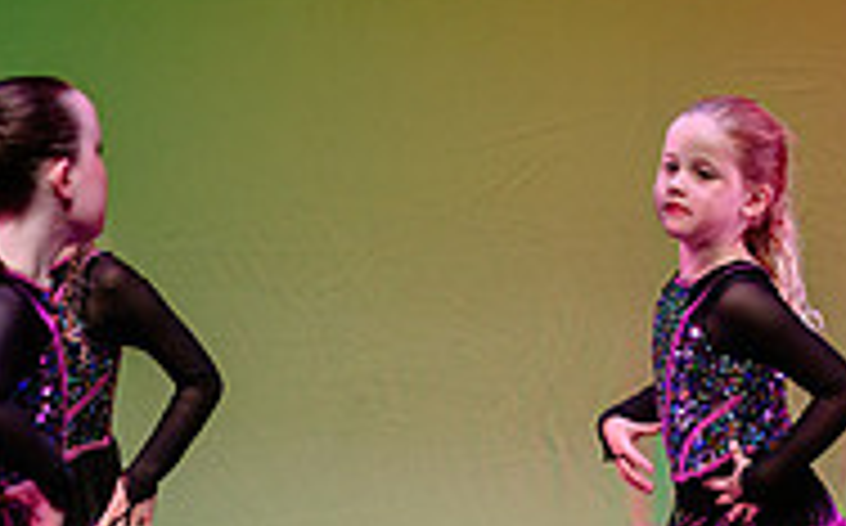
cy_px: 623
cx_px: 560
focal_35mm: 582
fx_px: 13403
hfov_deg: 3.6
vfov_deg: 2.2
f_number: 2.8
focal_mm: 175
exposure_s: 1/640
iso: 1600
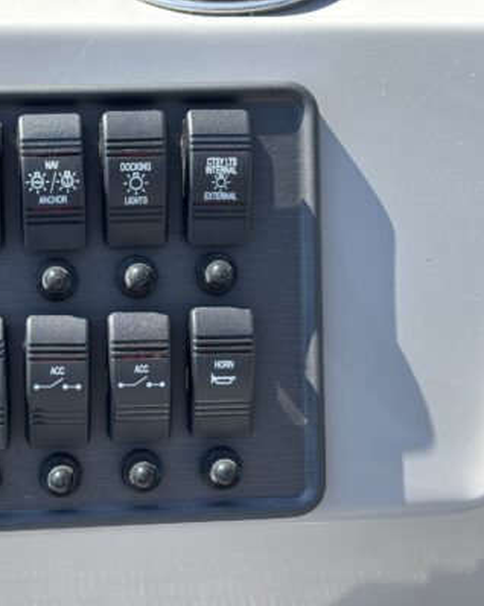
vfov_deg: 27.9
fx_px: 1219
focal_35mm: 68
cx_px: 113
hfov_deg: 22.2
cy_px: 303
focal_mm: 5.96
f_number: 1.6
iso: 32
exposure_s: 1/742
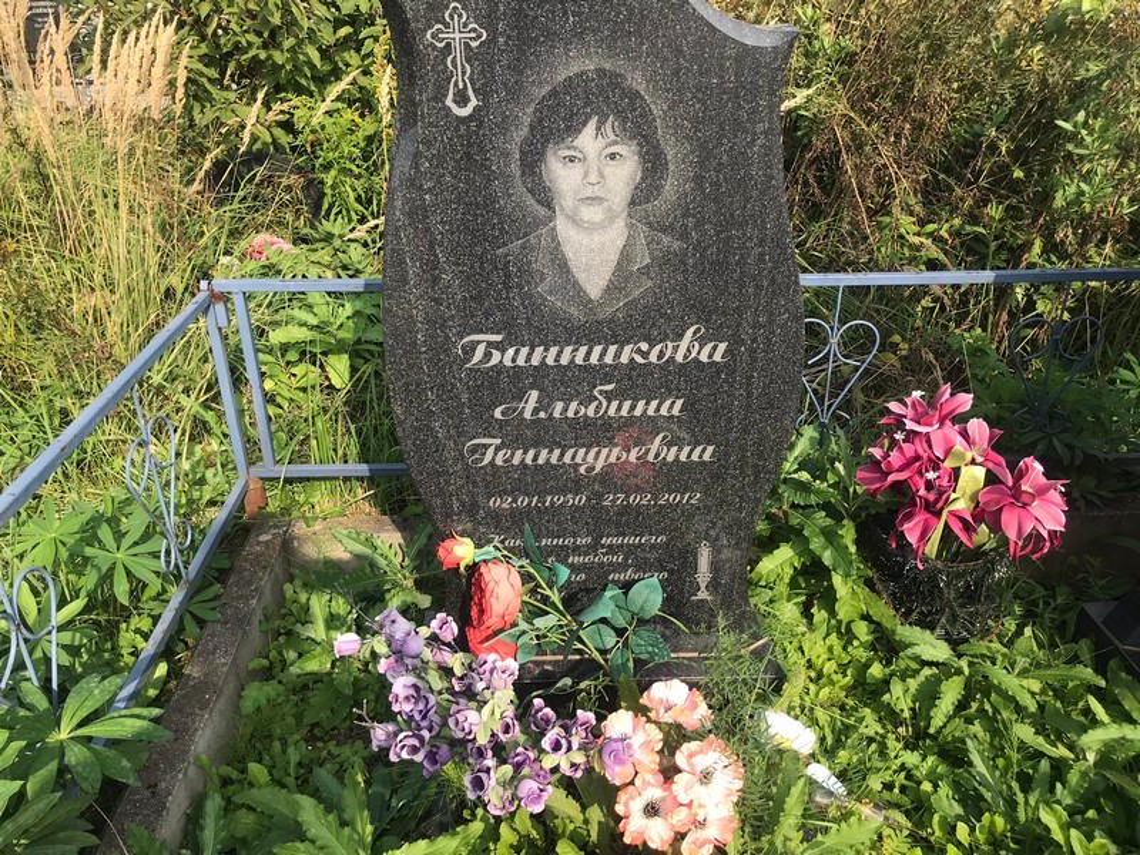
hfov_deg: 63.4
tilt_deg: -28.2
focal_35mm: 28
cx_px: 570
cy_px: 428
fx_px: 922
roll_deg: +1.4
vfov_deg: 49.7
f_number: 1.8
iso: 20
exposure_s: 1/1053
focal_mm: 3.99
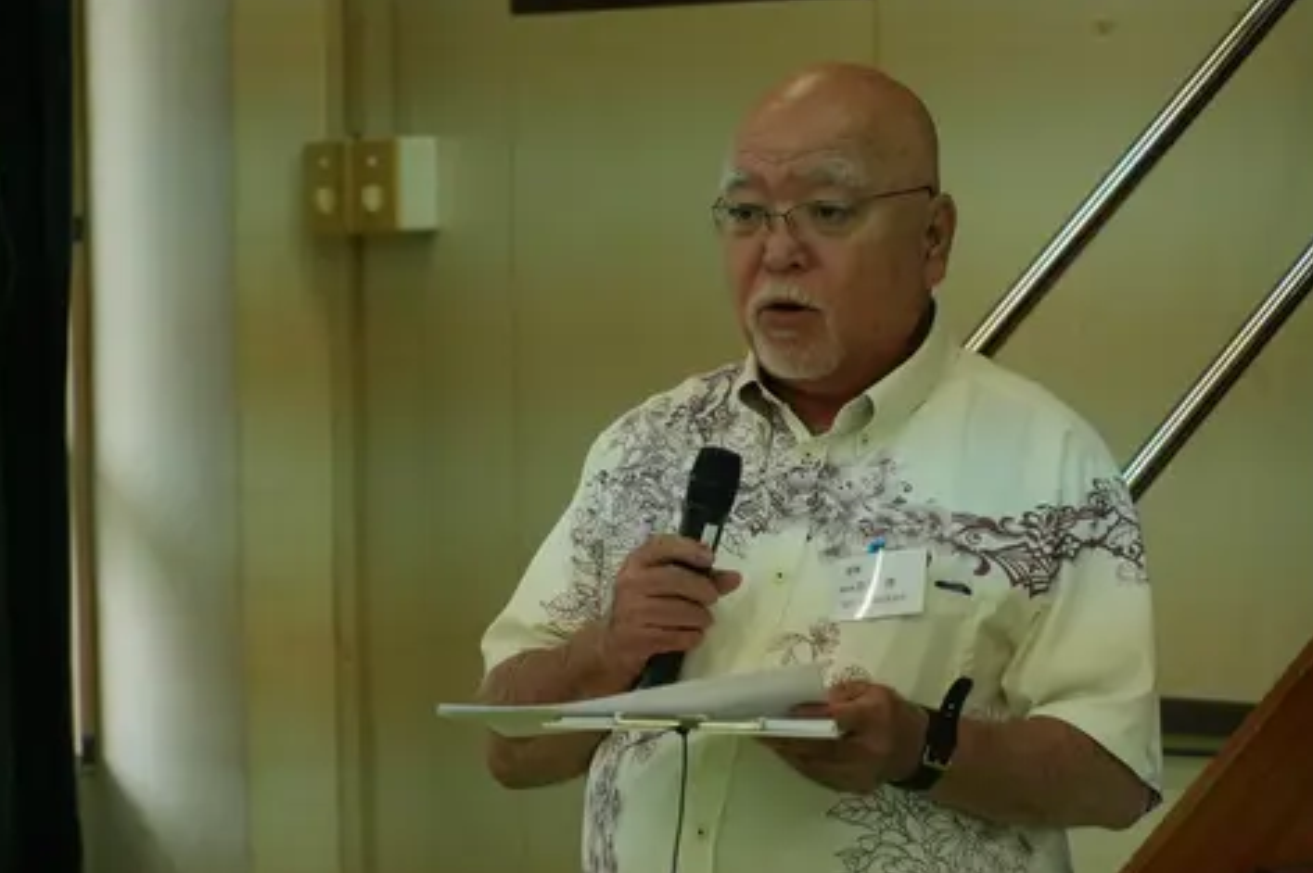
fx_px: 7819
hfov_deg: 9.6
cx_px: 668
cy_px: 452
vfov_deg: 6.4
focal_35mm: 215
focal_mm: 135
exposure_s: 1/250
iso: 1600
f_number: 5.6
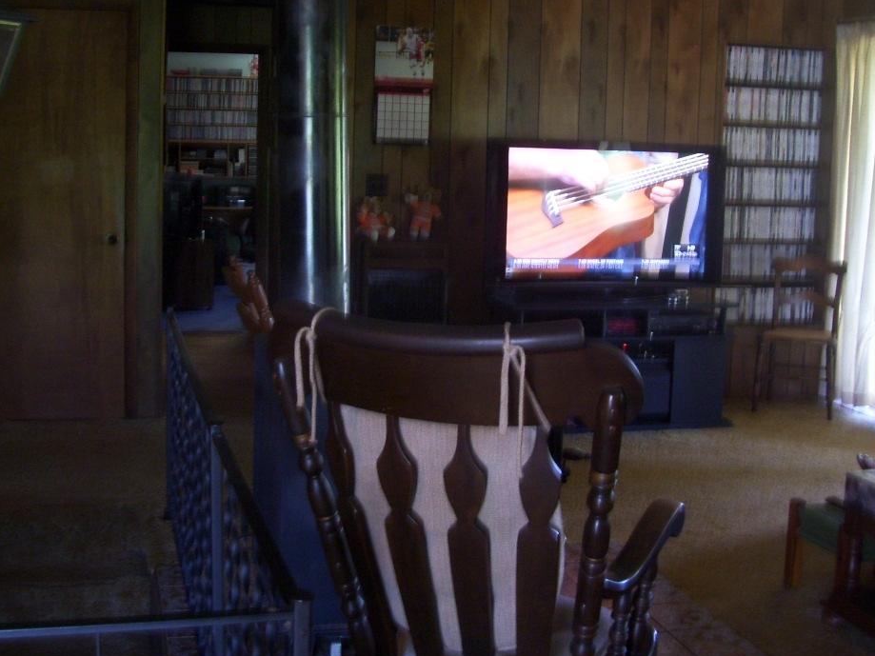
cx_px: 372
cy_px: 274
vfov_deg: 30.8
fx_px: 1188
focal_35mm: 47
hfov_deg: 40.3
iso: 160
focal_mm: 6
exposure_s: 1/8
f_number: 2.7
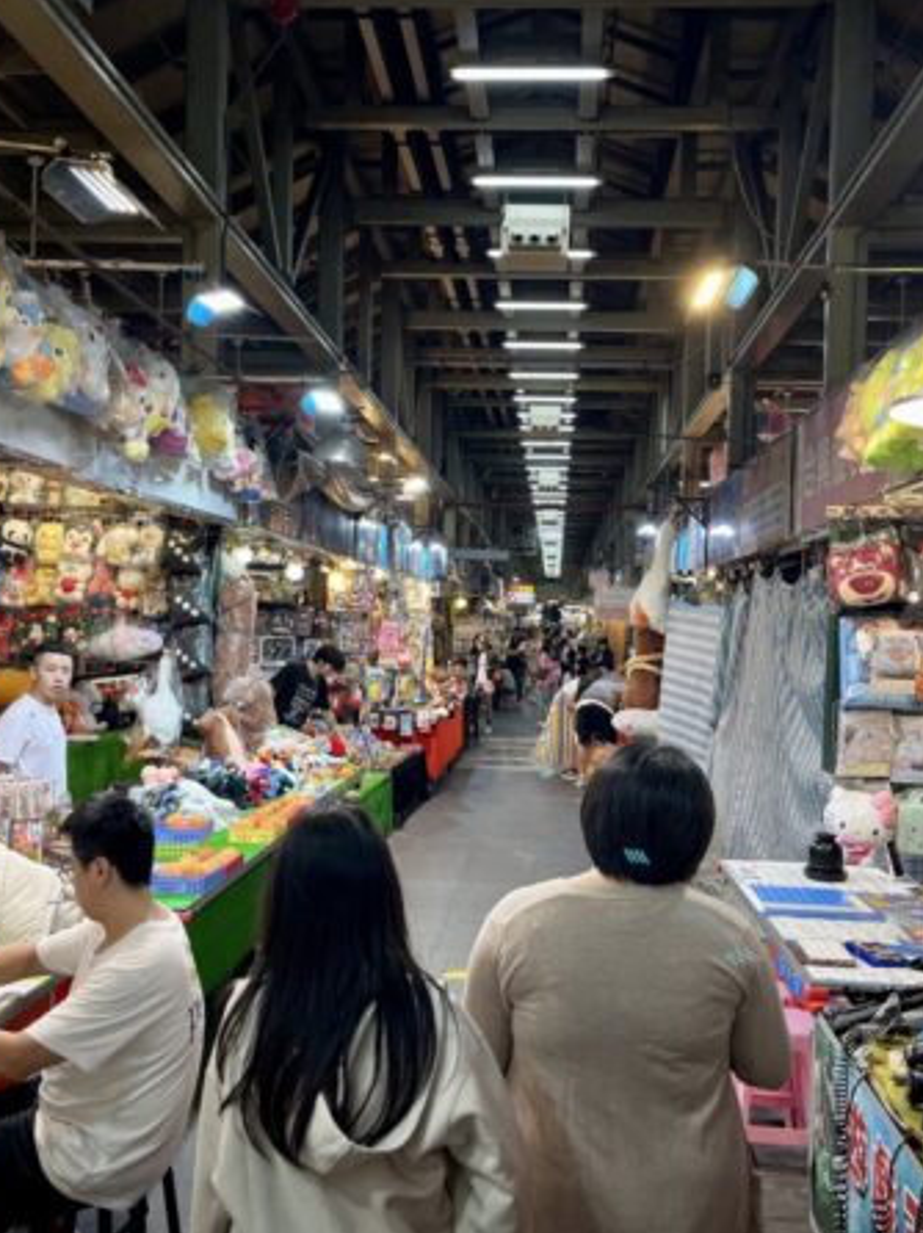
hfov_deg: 40.7
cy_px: 616
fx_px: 1246
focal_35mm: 35
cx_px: 481
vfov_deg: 52.7
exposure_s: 1/120
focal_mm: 5.1
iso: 64
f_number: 1.6
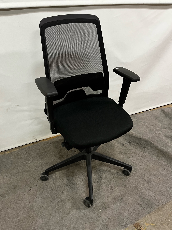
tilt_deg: -36.1
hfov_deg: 53.0
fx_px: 172
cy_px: 115
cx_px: 86
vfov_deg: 67.3
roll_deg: +2.0
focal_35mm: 26
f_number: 1.6
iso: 200
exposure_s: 1/50
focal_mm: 5.1
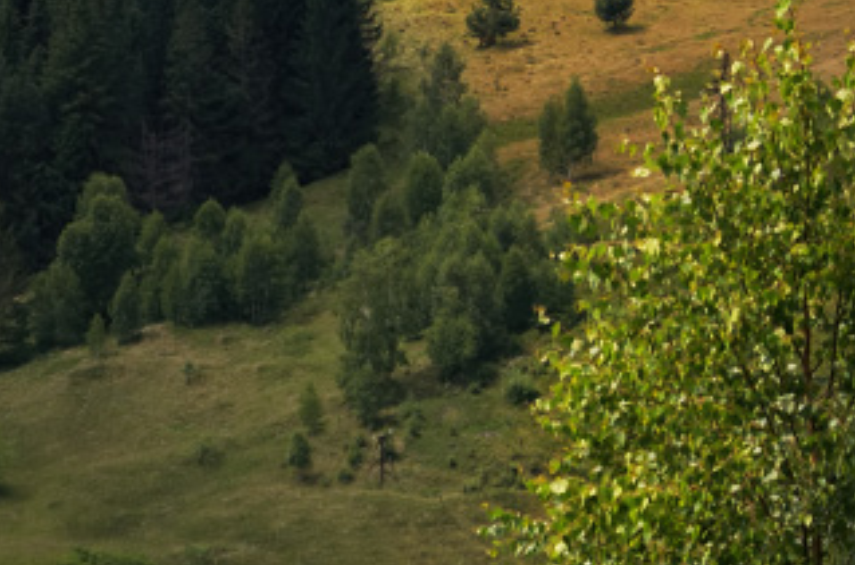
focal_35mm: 253
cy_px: 137
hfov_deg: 7.9
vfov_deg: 5.4
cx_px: -737
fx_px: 5994
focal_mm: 42
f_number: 8
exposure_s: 1/640
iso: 100
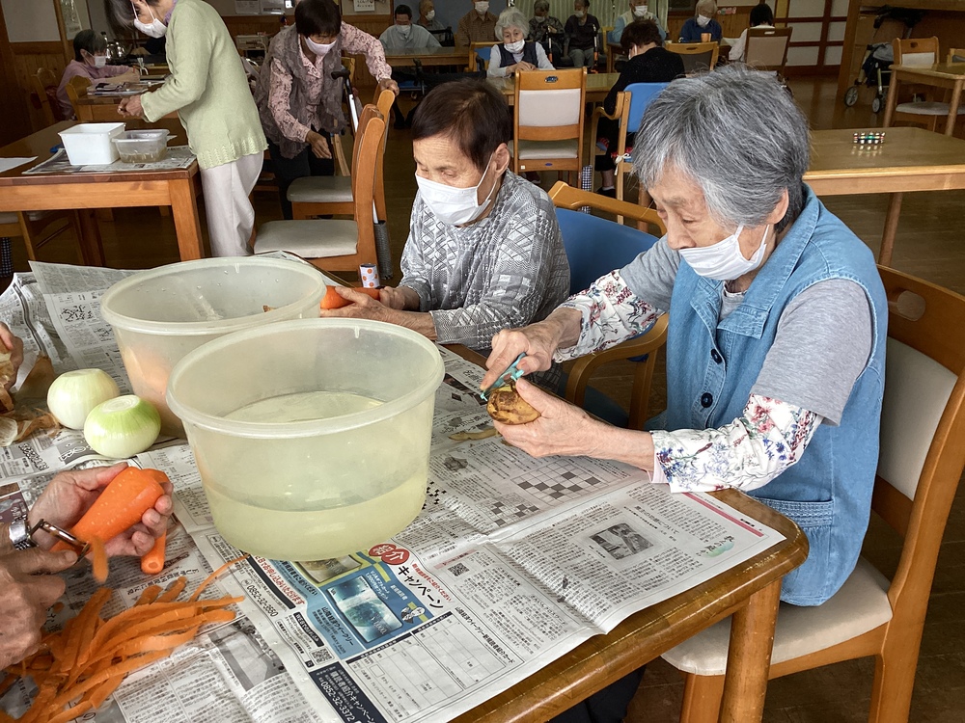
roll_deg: -0.1
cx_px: 482
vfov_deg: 45.4
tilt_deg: -23.6
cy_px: 362
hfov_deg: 58.4
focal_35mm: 31
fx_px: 864
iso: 64
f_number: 2.4
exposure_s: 1/100
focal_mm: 3.3
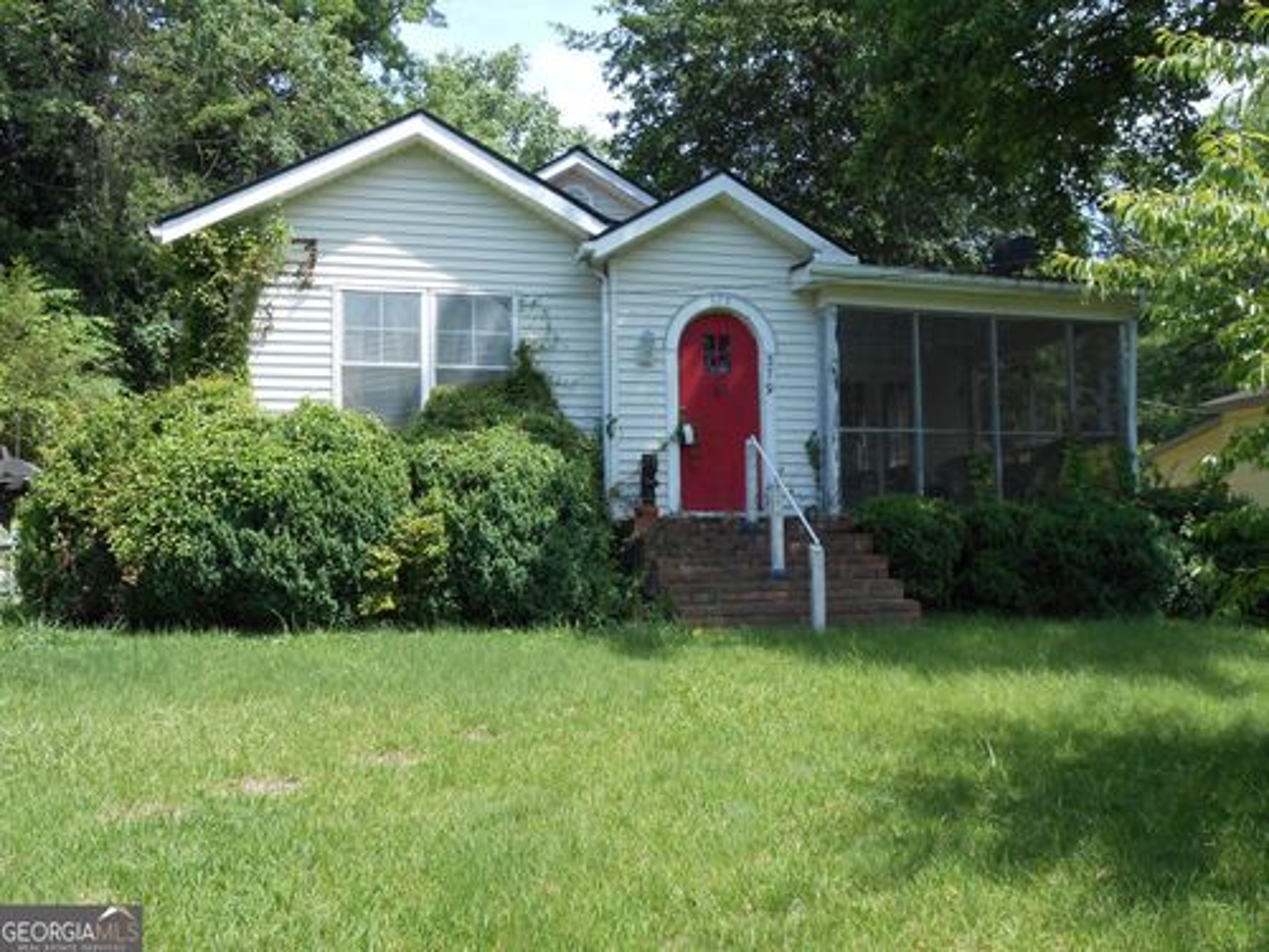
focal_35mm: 34
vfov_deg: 41.8
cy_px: 476
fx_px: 1246
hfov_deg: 54.0
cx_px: 634
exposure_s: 1/320
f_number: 3.9
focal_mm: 6
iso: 80
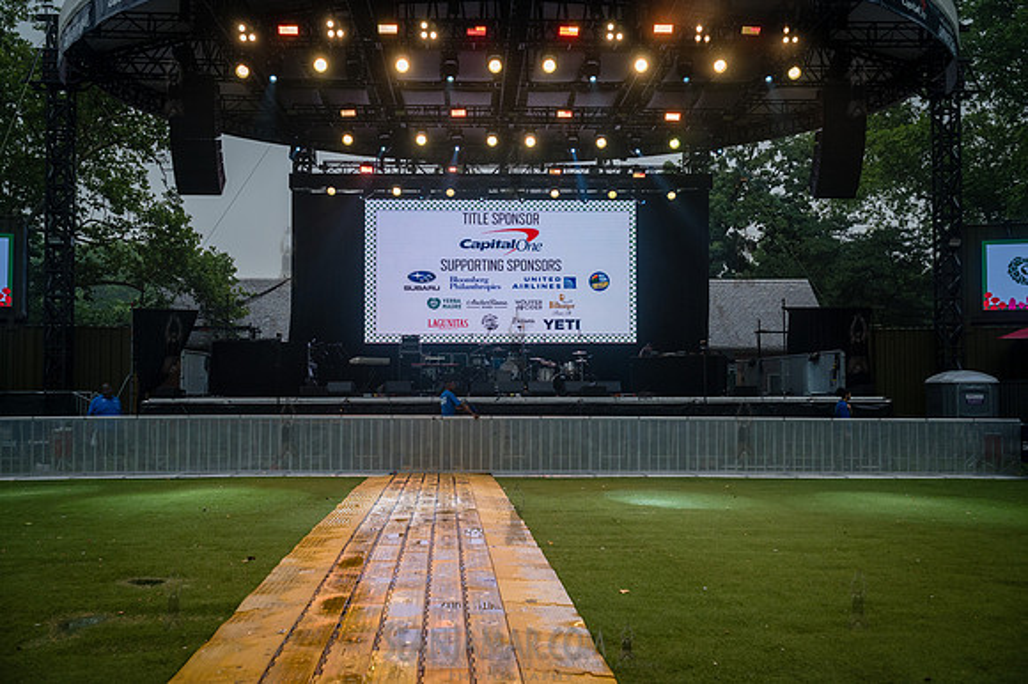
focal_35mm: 35
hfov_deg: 54.2
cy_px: 342
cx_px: 514
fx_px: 1005
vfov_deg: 37.6
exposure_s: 1/2000
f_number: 4
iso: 1000
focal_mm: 35
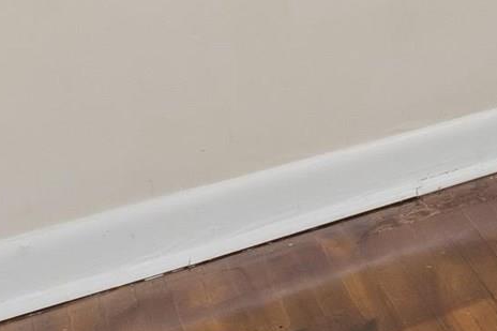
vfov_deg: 10.6
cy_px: -515
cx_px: 1396
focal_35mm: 106
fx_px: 1463
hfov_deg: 12.1
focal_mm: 16
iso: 400
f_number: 13
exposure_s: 1/10
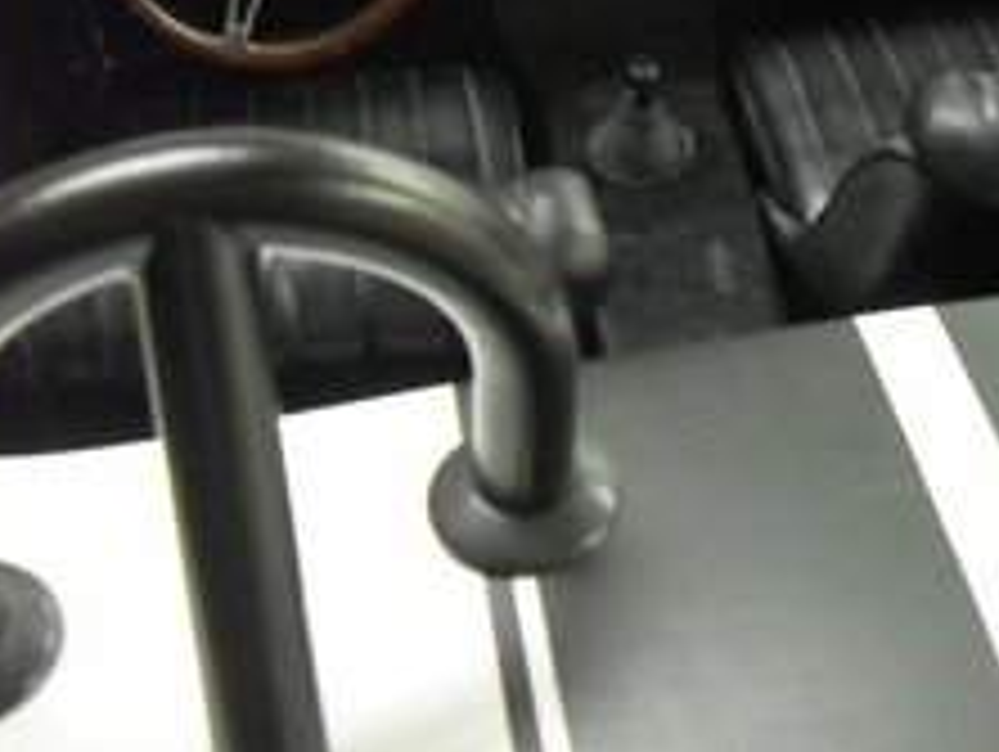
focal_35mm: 63
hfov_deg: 30.0
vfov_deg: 22.8
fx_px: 1820
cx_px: 788
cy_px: 81
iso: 320
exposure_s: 1/15
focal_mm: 6.2
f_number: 2.8
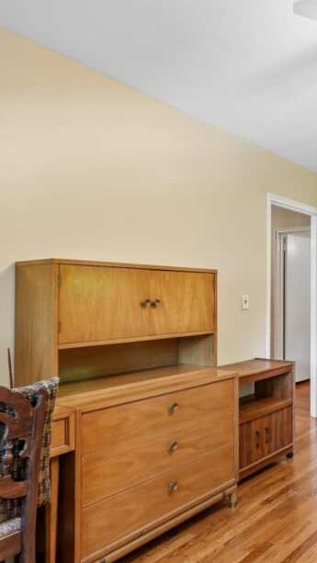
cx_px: 353
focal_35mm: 28
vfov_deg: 67.9
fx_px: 418
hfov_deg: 35.3
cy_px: 293
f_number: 8
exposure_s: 1/5
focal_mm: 16
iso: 400
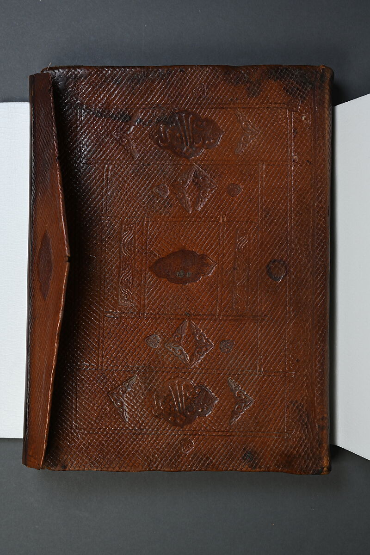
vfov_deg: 39.6
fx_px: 771
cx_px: 185
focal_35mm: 50
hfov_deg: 27.0
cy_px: 278
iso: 250
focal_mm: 50
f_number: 5.6
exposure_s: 1/100
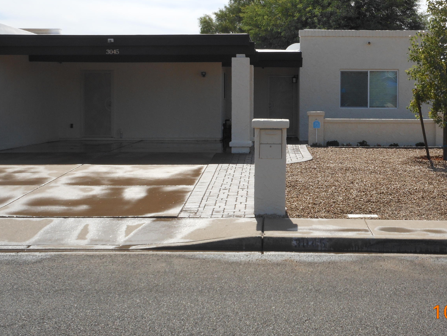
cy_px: 133
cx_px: 279
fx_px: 762
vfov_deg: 24.8
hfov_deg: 32.6
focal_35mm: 59
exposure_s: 1/640
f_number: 4.6
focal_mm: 8.1
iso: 80
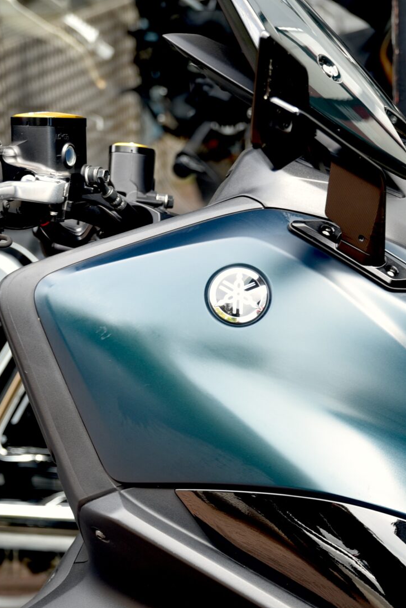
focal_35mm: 129
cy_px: 579
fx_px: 2182
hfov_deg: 10.6
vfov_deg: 15.6
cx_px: 282
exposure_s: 1/60
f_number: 4
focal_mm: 55
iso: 100
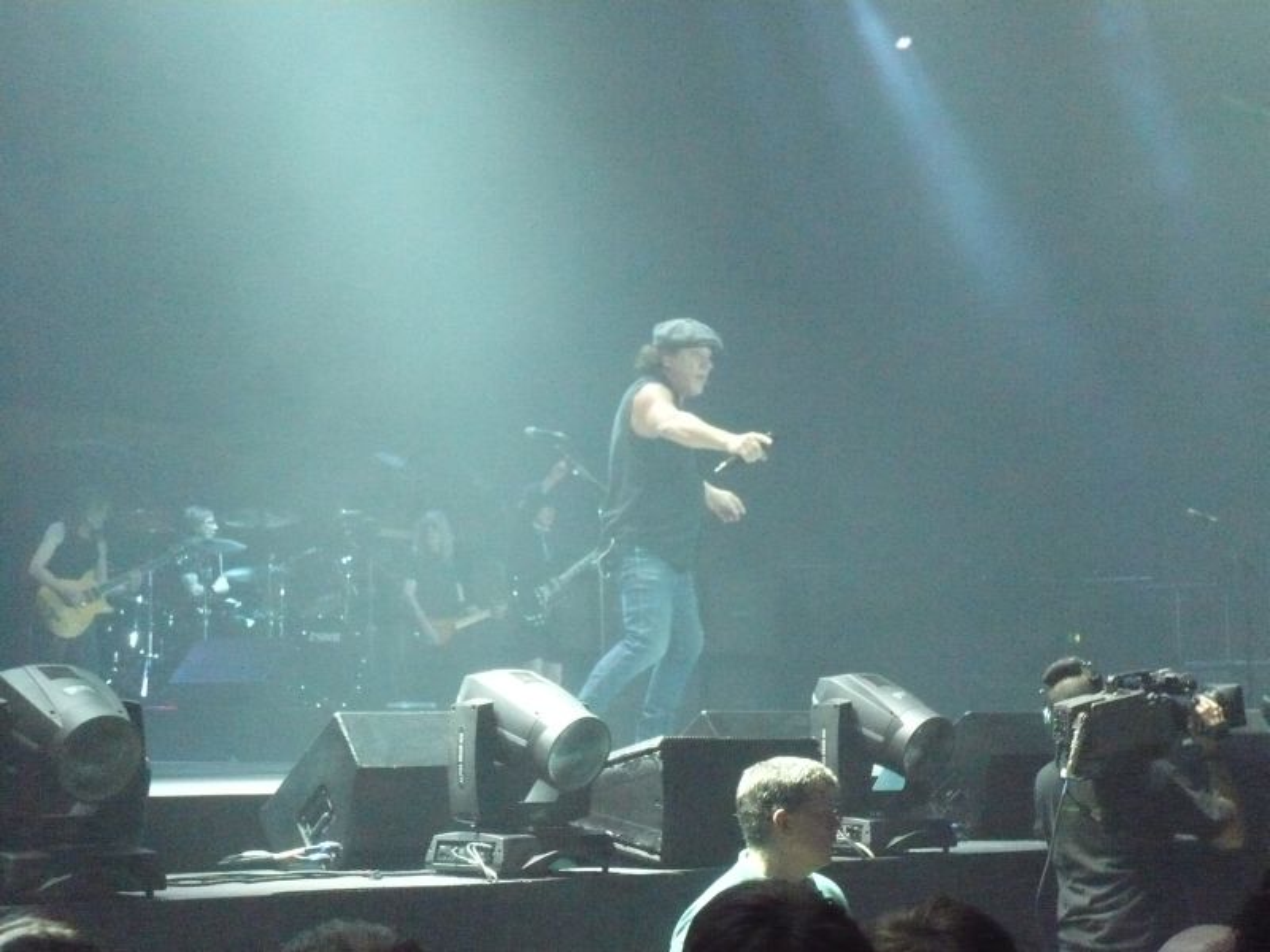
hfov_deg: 26.7
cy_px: 476
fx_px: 2678
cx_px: 635
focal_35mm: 73
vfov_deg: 20.2
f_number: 4.7
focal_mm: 12
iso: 1250
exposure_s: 1/160
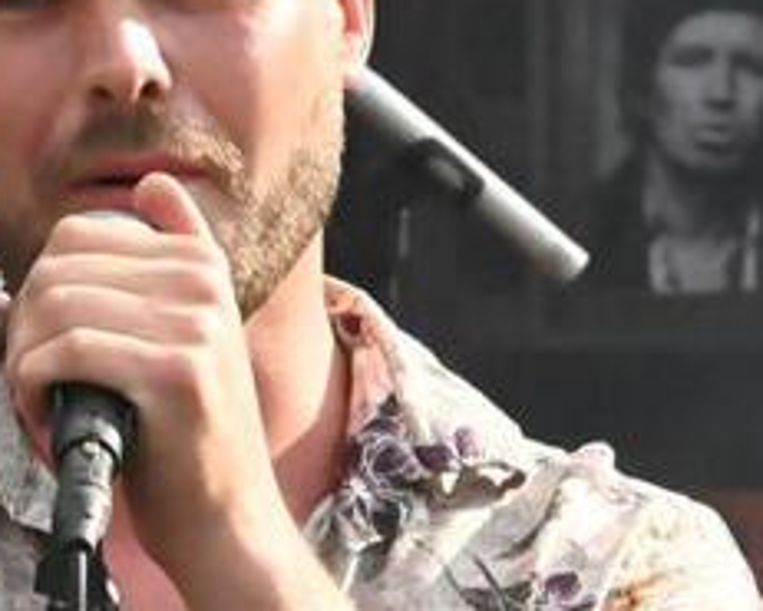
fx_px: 16808
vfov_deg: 2.1
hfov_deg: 2.6
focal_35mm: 744
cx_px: -575
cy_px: 94
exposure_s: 1/8000
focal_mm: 185
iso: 32000
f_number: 18
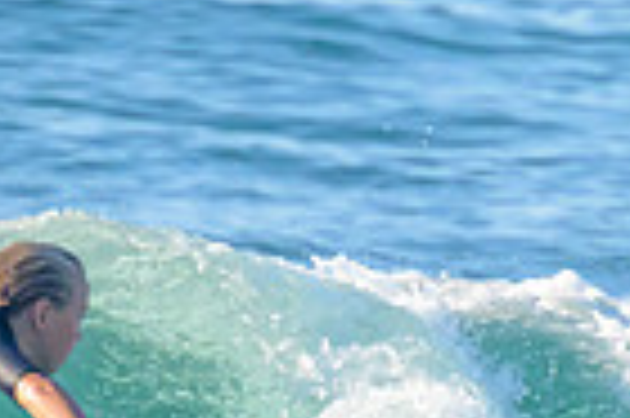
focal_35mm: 4294
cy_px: 406
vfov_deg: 0.3
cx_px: 542
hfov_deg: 0.5
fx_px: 75057
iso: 1800
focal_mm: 800
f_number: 11
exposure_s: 1/2000
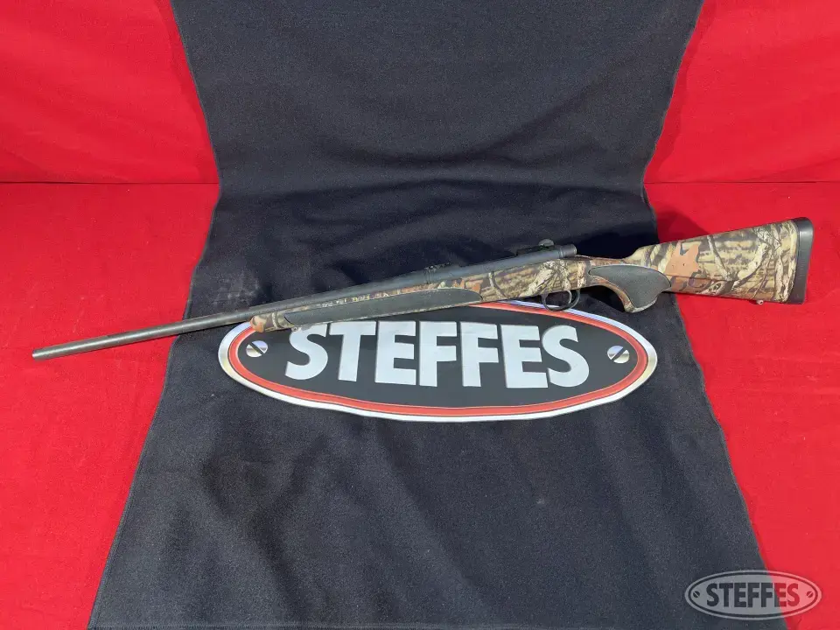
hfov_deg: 67.3
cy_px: 315
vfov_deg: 53.1
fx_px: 631
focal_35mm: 26
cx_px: 420
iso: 100
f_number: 1.5
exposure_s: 1/120
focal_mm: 5.7
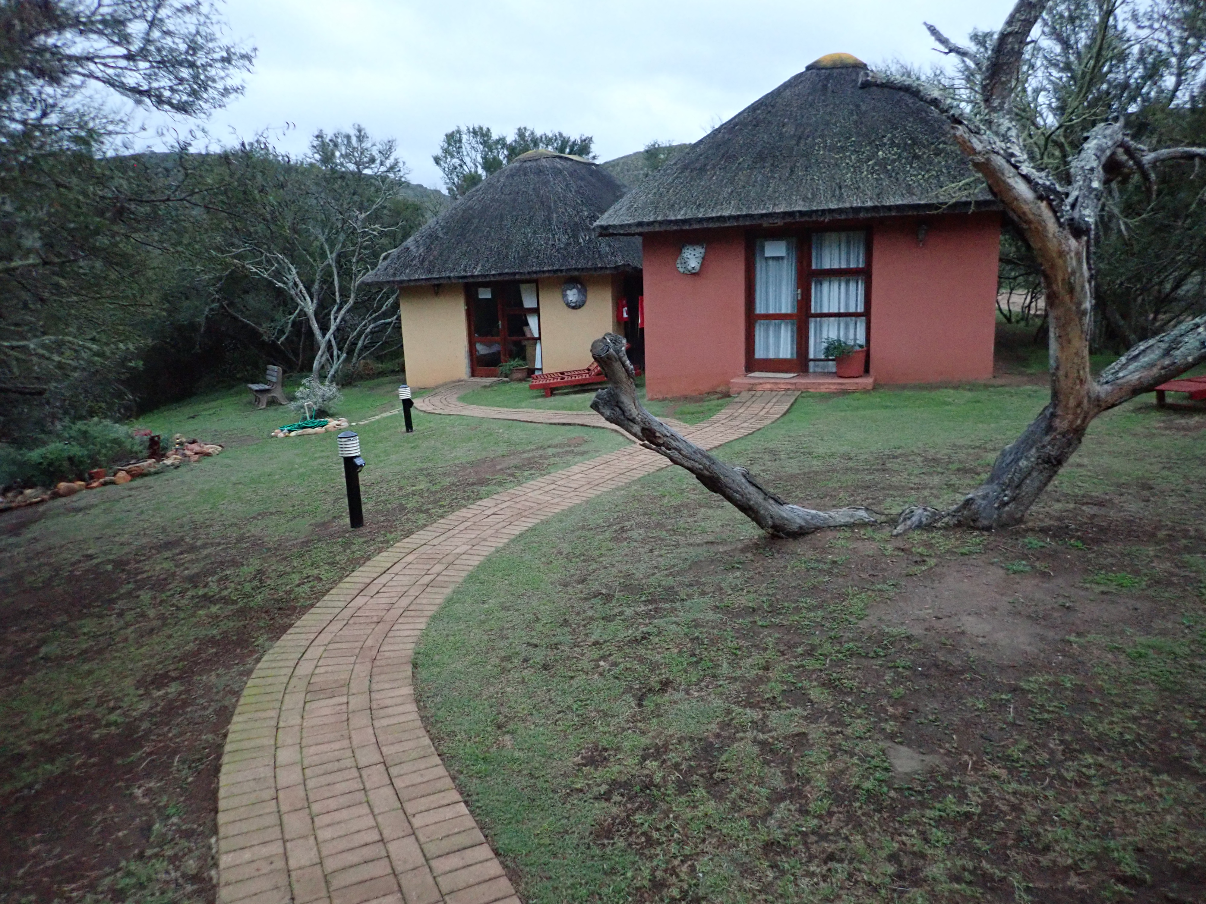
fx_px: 871
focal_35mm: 25
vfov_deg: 54.9
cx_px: 603
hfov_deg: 69.4
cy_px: 452
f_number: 2
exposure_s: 1/25
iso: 800
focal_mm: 4.5
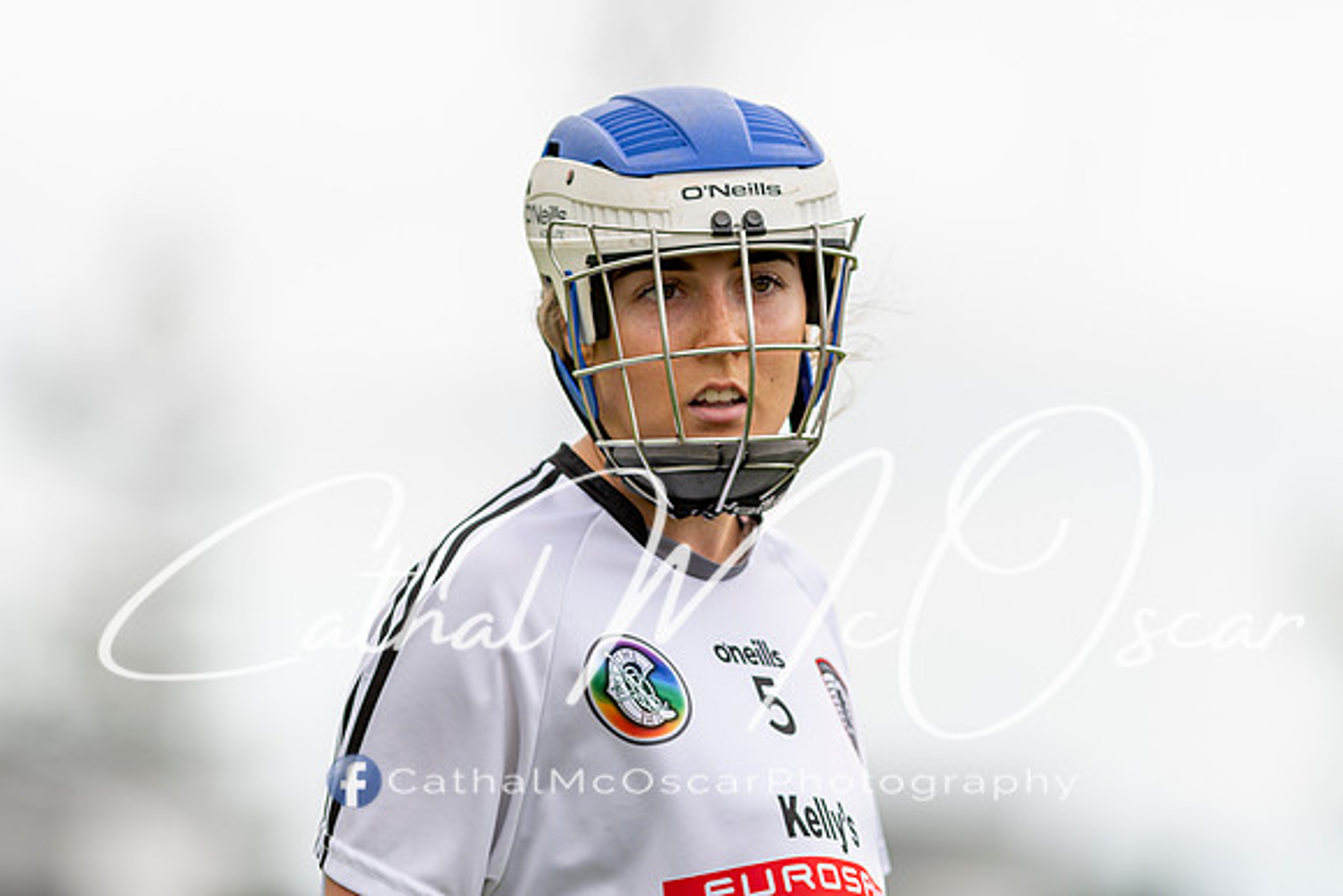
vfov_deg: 3.1
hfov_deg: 4.6
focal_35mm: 450
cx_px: 672
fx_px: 16791
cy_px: 448
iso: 100
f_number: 2.8
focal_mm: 300
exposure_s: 1/1000
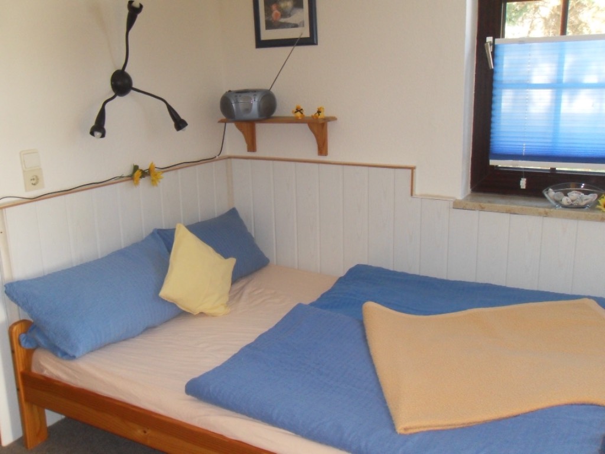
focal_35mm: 35
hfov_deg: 52.6
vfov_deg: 40.7
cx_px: 302
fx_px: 612
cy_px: 227
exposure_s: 1/45
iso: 400
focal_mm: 6.3
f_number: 3.5
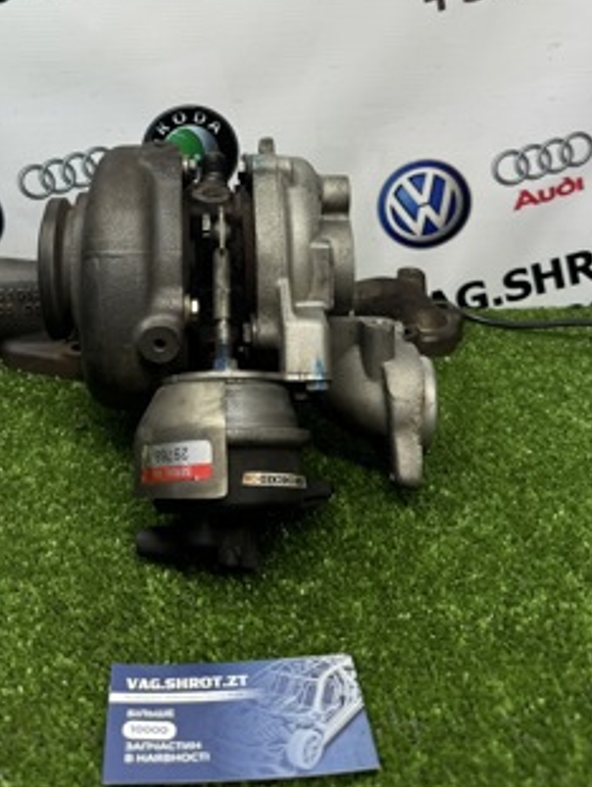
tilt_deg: -13.5
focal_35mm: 37
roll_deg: -0.9
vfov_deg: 48.4
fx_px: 842
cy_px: 208
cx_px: 213
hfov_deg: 38.4
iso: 64
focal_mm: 6.76
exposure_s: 1/168
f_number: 1.78
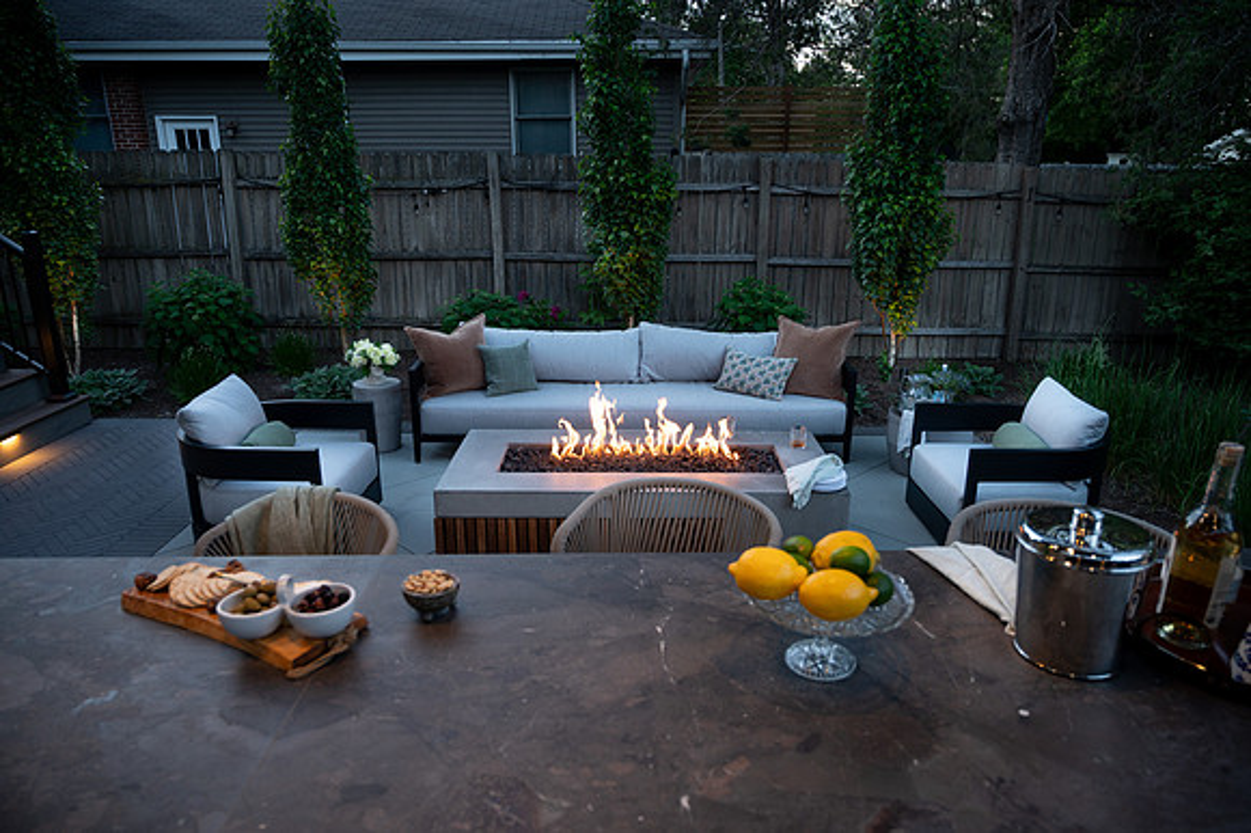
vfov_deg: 52.2
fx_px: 850
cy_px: 416
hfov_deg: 72.7
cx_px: 626
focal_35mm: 24
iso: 200
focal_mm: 24
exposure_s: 1/80
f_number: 4
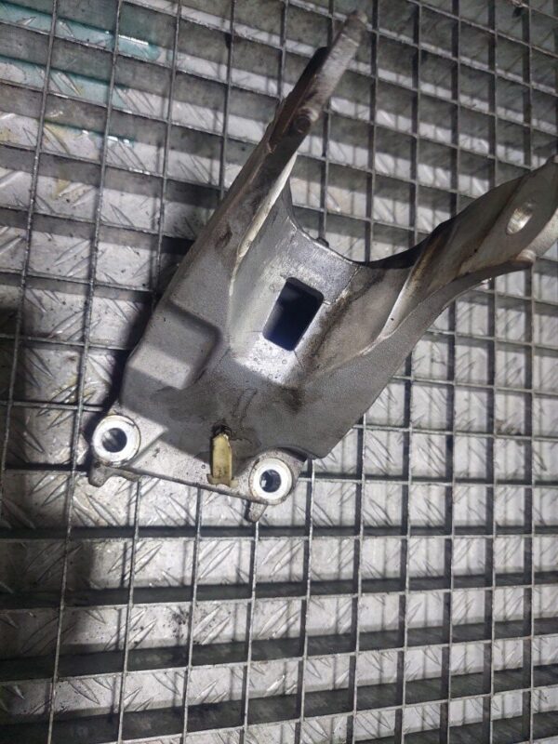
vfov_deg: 69.4
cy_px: 372
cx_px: 279
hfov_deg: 54.9
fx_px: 537
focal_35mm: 25
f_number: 1.8
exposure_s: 1/100
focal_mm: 5.23
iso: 200
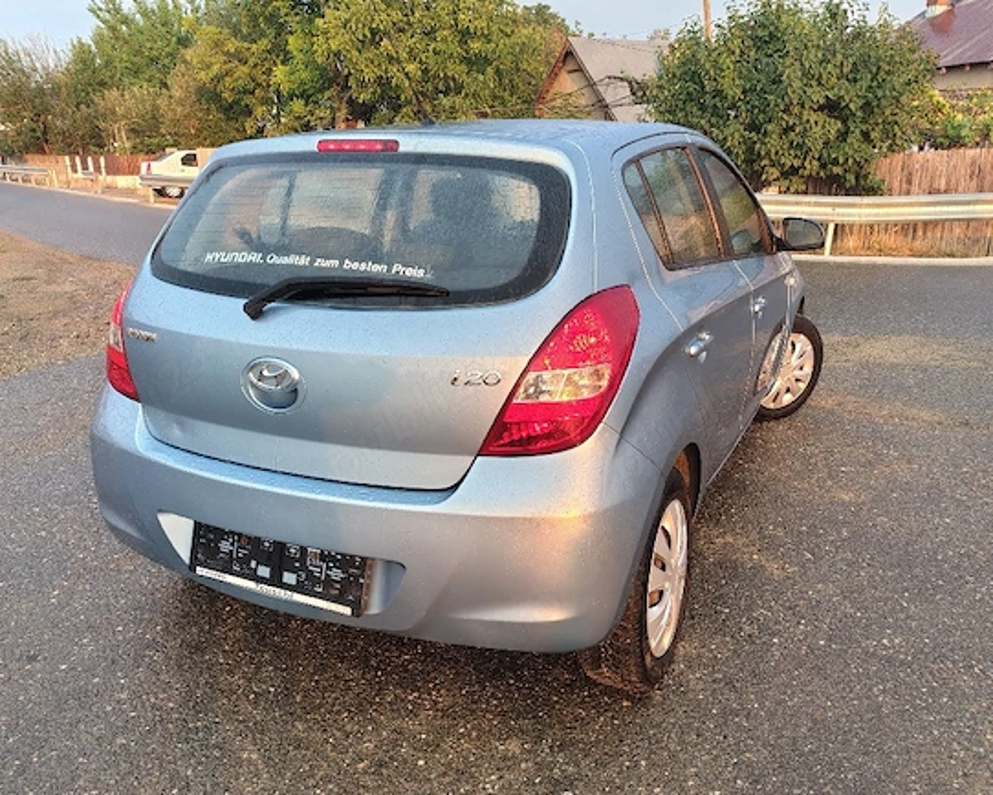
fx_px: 794
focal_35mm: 27
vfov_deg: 53.2
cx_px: 517
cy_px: 403
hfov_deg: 64.0
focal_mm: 4.71
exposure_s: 1/50.3
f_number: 1.7
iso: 525
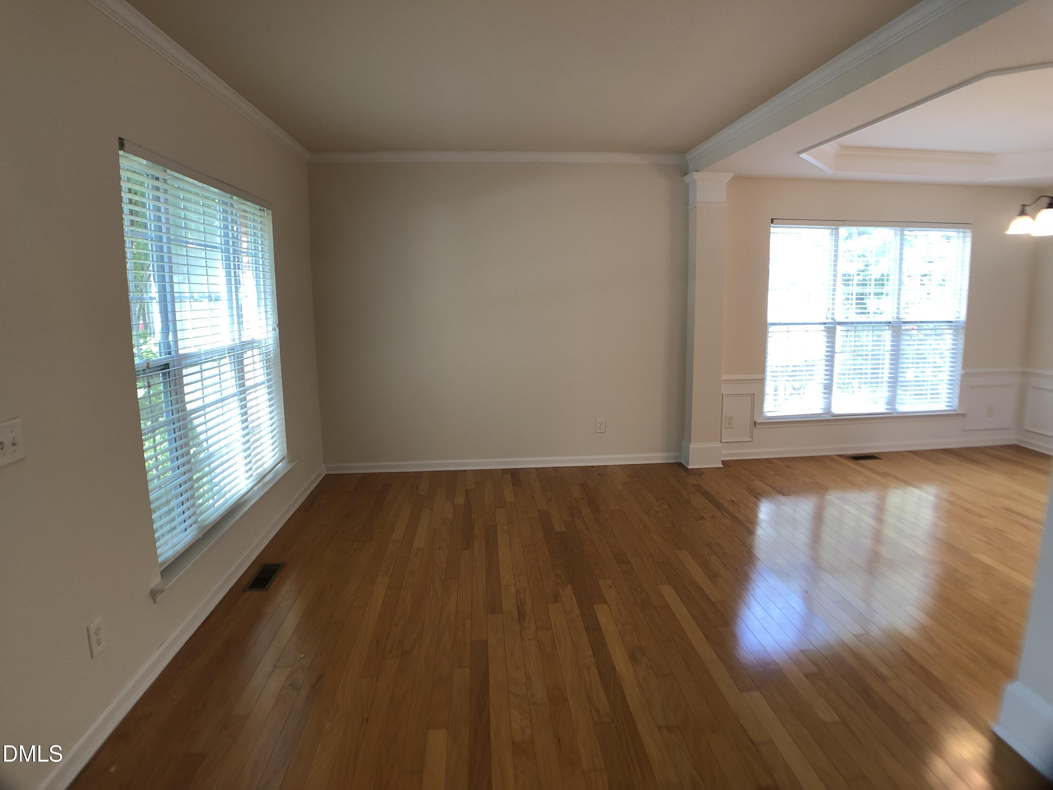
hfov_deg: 63.4
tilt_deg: -8.8
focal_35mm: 28
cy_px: 395
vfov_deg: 49.7
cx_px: 526
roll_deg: +1.4
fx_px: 852
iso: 20
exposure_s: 1/30
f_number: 1.8
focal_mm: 4
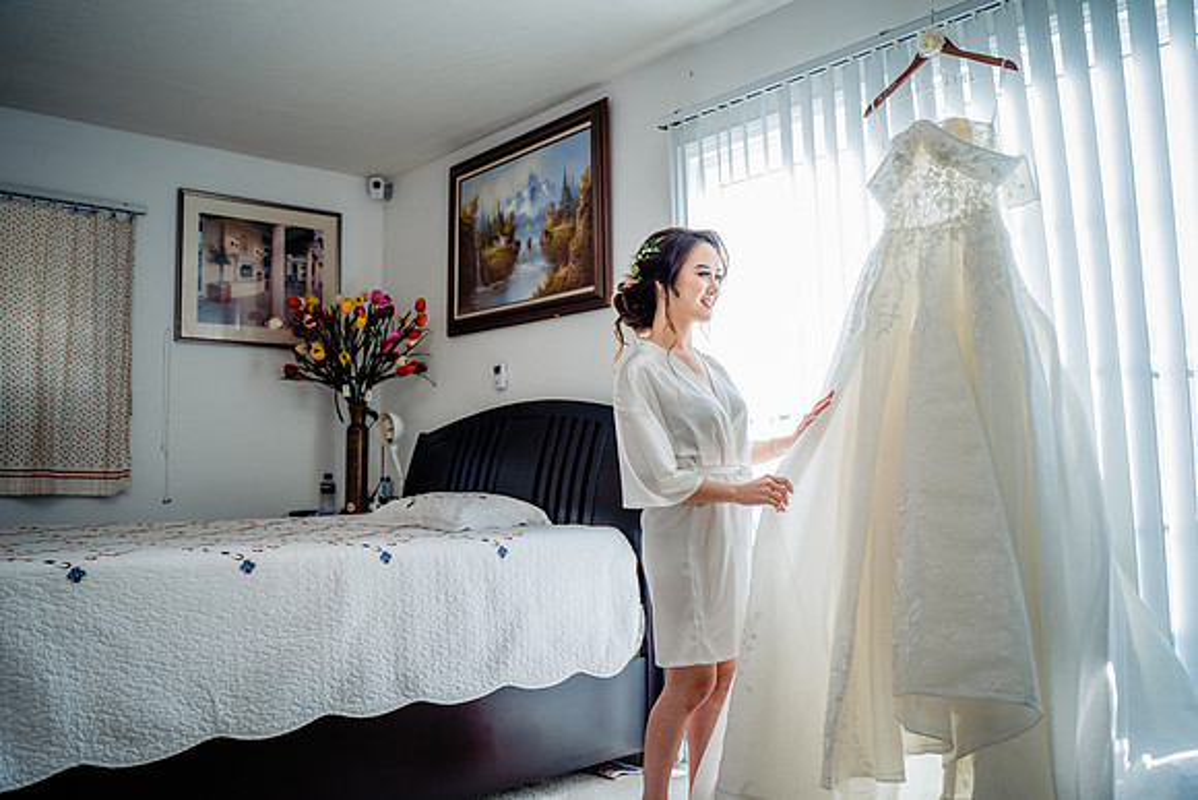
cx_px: 599
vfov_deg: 46.4
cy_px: 400
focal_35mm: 28
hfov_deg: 65.5
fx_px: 932
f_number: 2.8
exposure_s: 1/160
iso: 250
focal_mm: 28
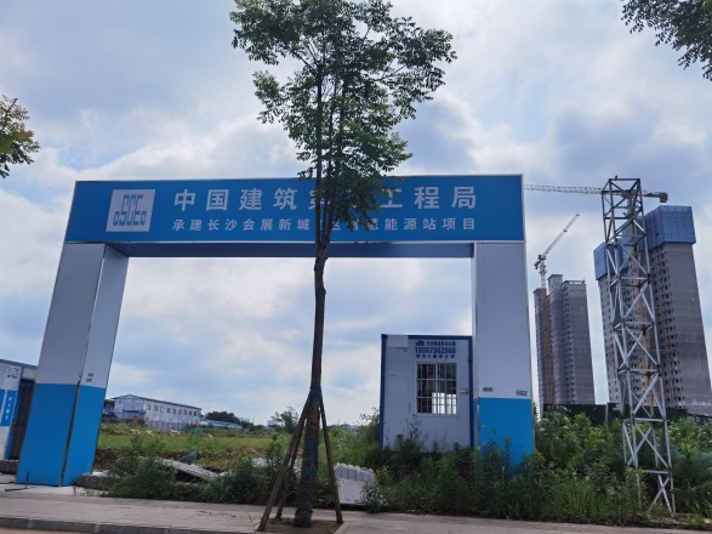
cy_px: 267
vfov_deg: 51.3
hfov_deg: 65.3
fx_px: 555
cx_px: 356
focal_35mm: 27
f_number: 1.9
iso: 50
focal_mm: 6.71
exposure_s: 1/12658
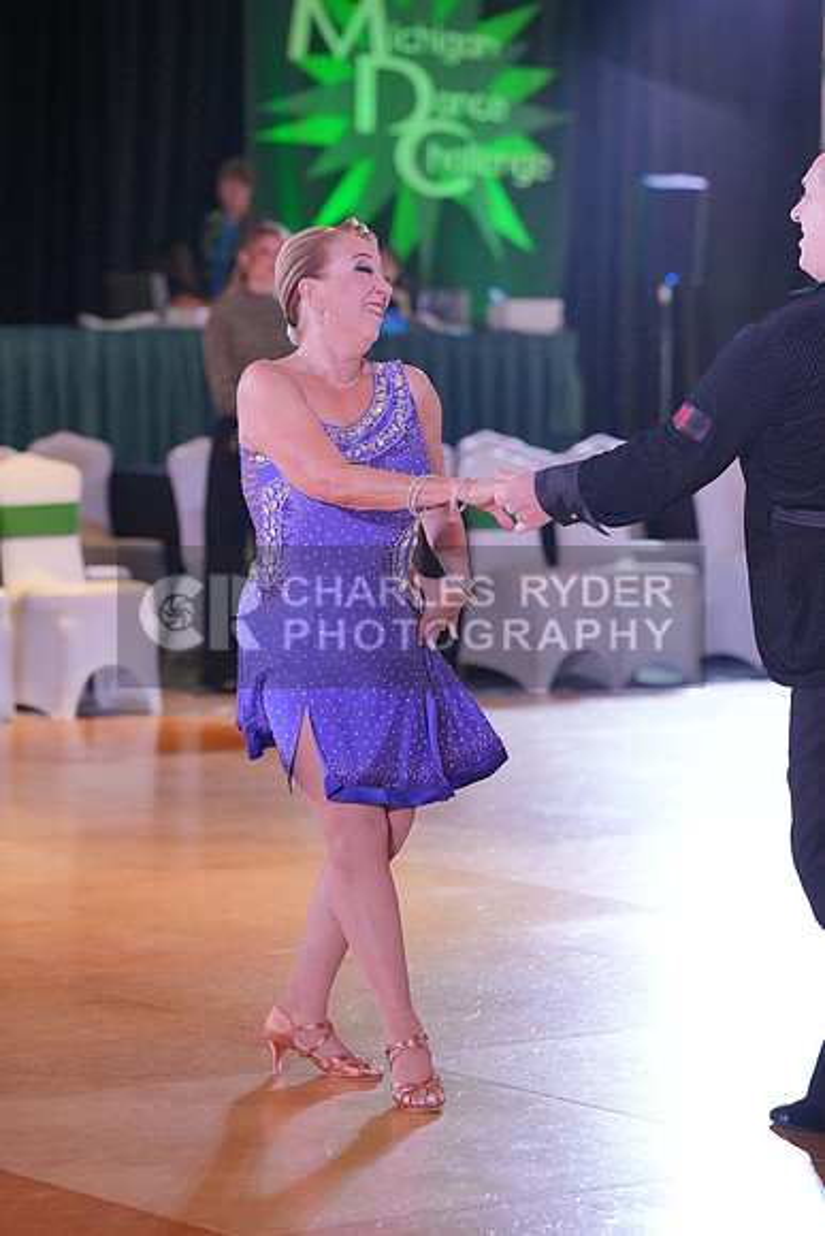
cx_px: 412
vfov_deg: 16.5
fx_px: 4260
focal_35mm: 124
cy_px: 618
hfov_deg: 11.1
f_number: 3.5
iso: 5000
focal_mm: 124
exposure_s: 1/500
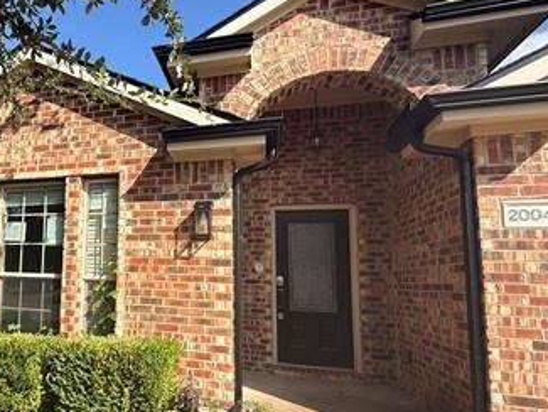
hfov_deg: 61.9
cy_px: 229
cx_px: 113
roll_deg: -2.4
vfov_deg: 53.0
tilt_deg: +5.0
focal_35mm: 26
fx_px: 412
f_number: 2.2
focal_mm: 2.22
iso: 50
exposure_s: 1/1431
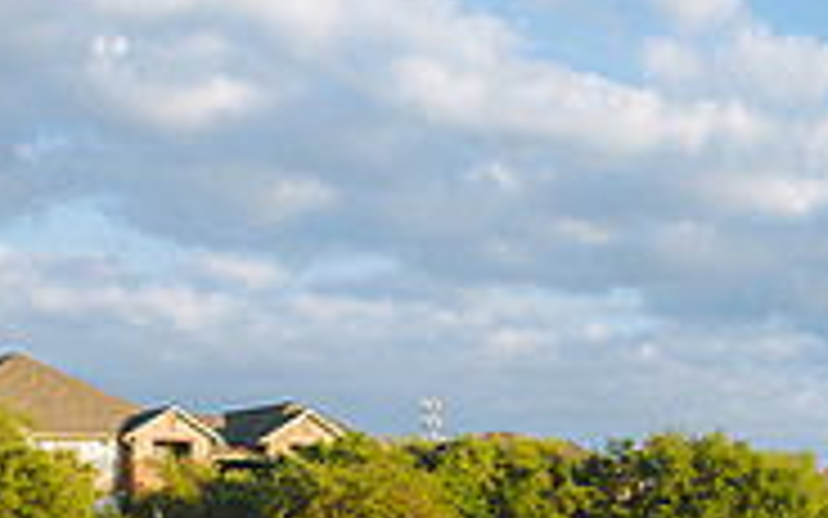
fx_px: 1738
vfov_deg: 16.5
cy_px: 547
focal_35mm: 77
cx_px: 1120
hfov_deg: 23.3
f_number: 3.5
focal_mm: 24
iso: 64
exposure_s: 1/160
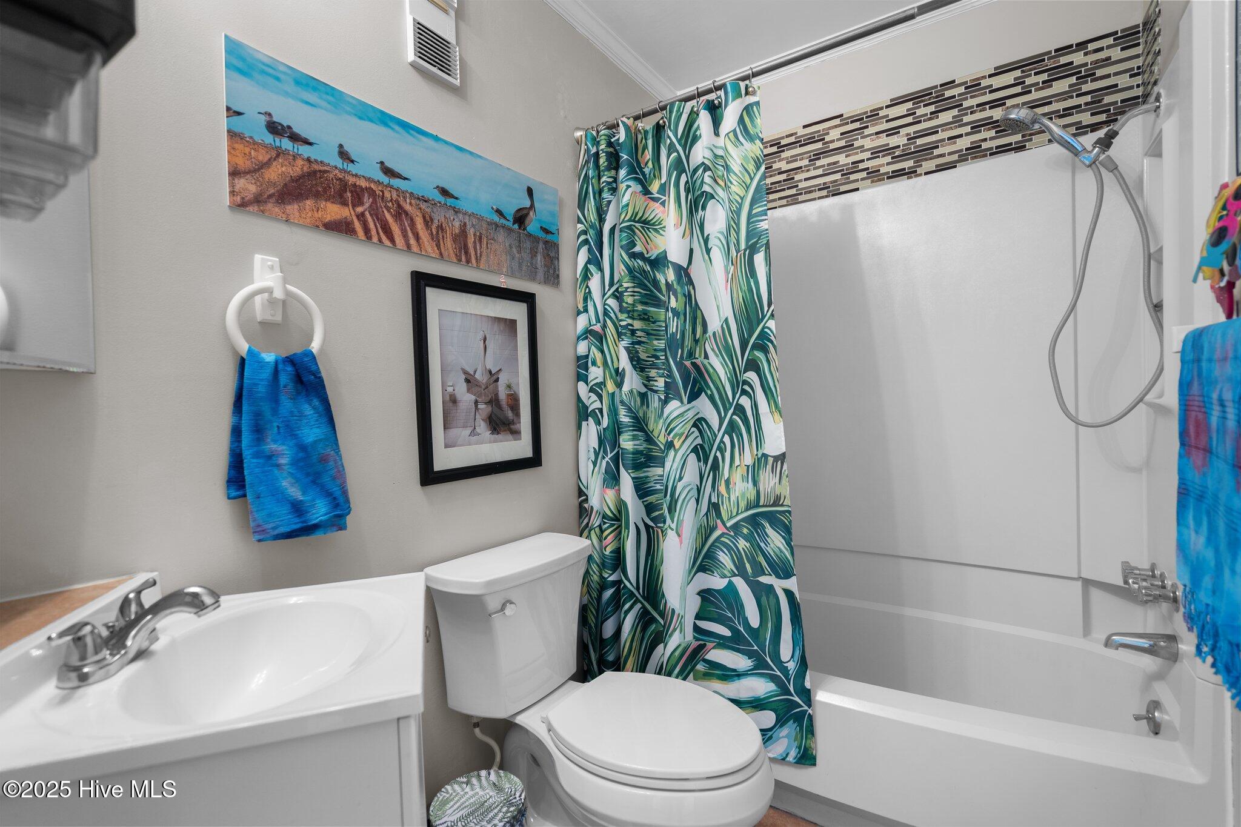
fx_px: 551
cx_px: 620
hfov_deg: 96.7
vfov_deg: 73.7
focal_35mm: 16
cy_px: 414
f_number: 4
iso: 320
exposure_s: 1/2
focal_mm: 16
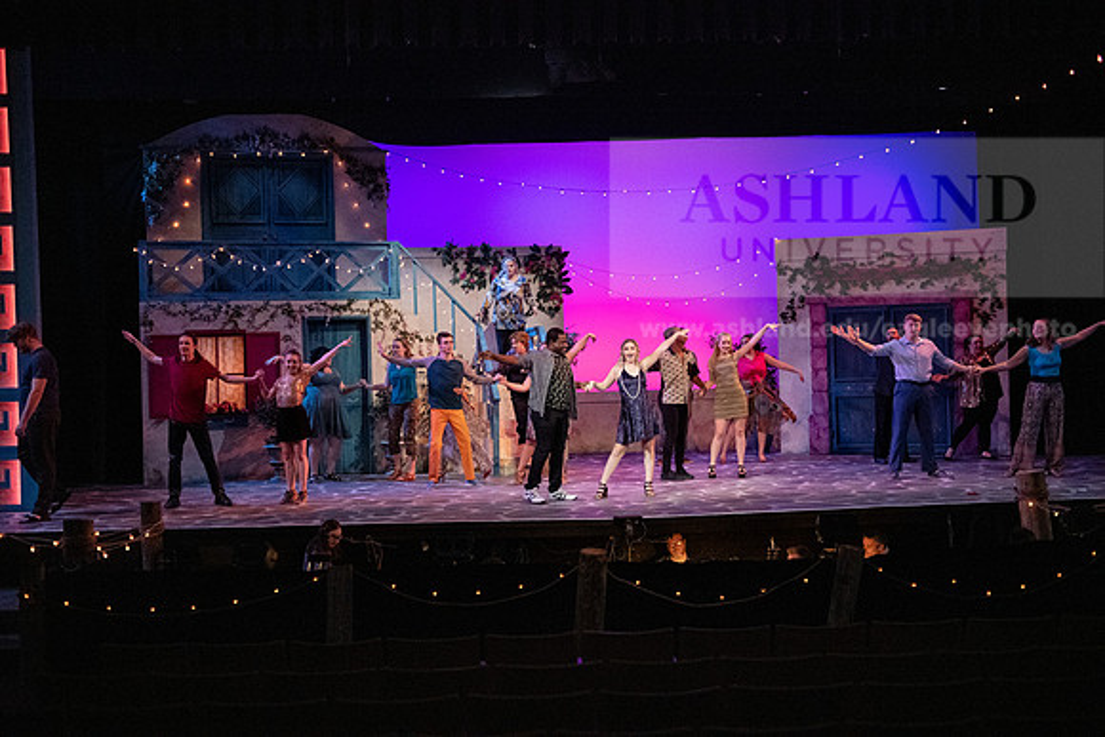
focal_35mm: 44
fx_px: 1351
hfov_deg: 44.5
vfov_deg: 30.5
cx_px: 552
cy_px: 368
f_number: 2.8
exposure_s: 1/400
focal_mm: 44
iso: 6400
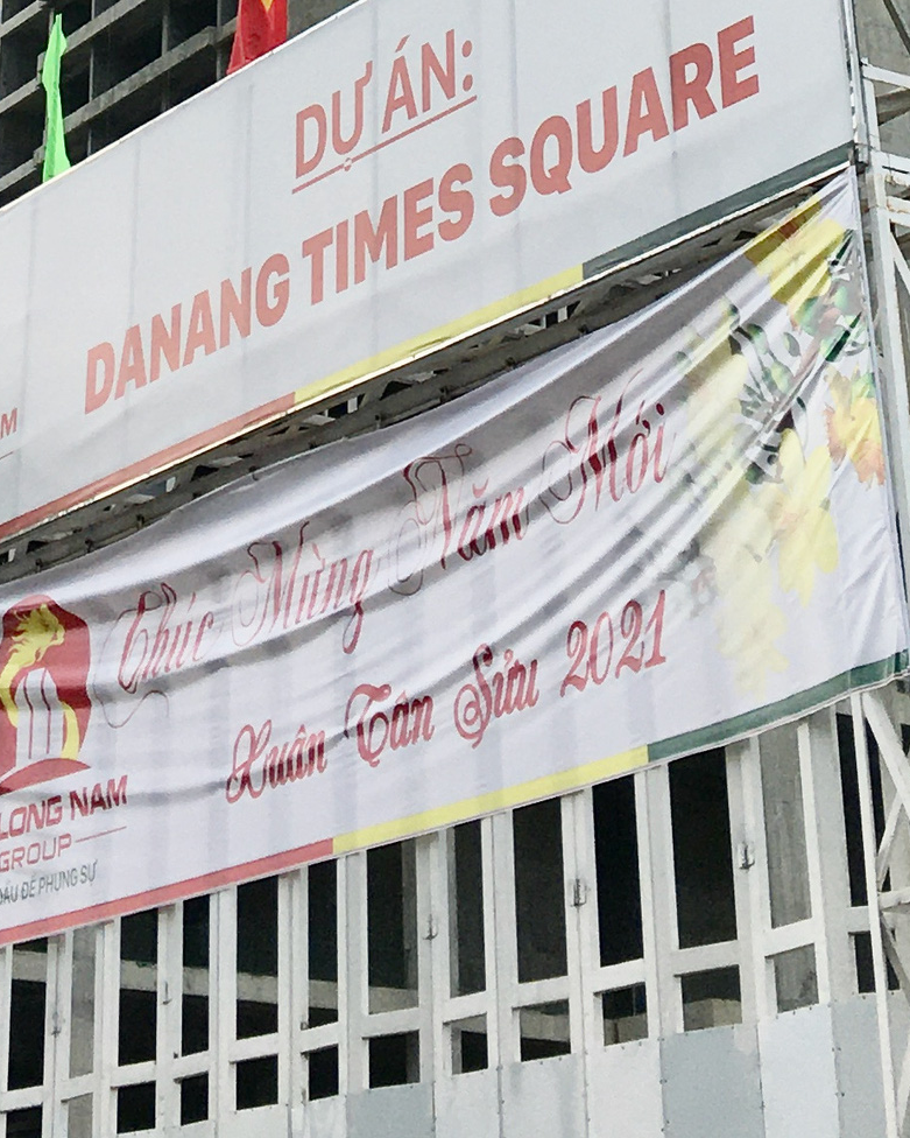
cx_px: 209
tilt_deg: +34.9
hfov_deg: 15.5
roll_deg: -1.1
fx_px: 3332
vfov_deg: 16.9
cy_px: -743
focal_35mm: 99
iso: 25
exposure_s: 1/718
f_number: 2.2
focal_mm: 4.15
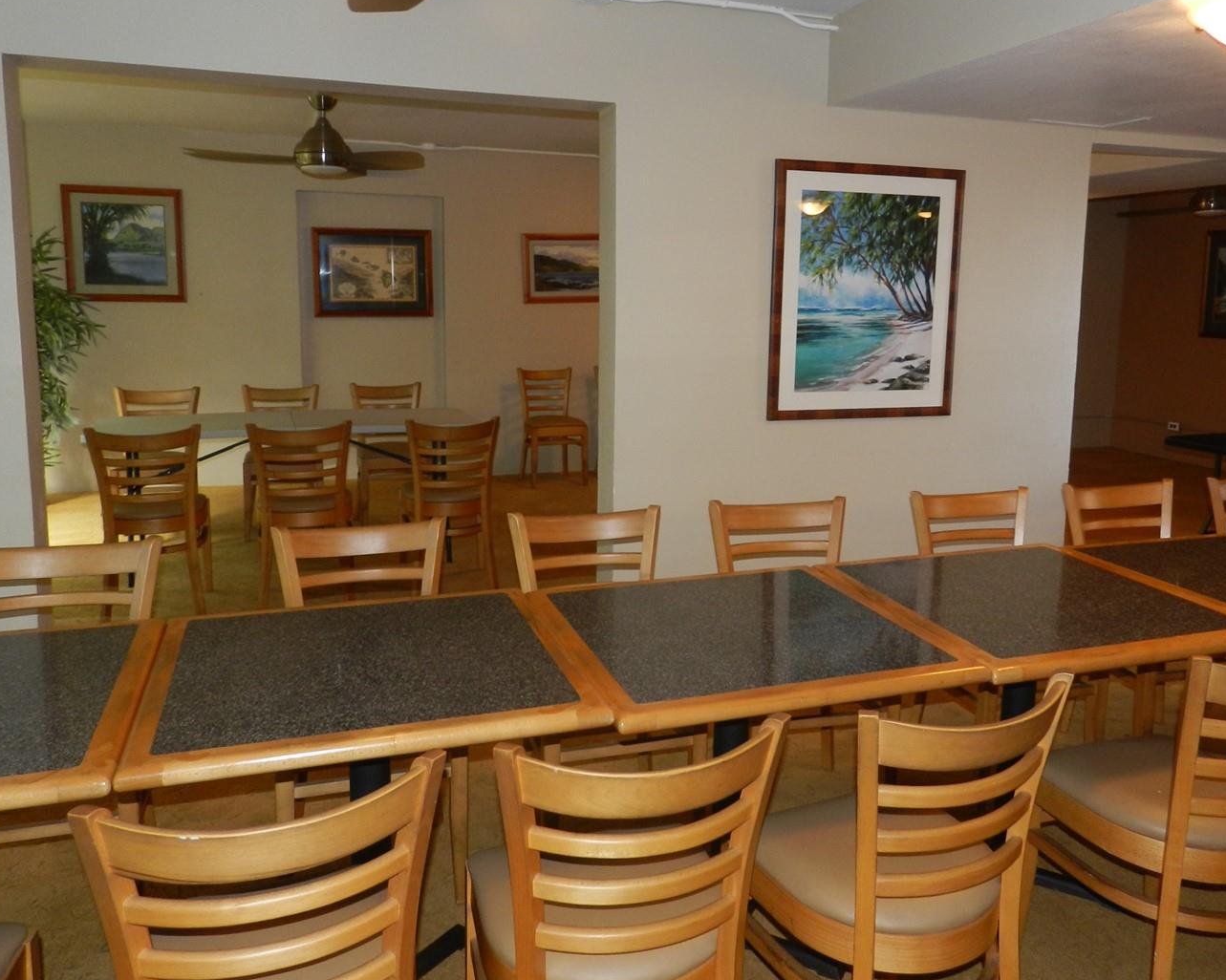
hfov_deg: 62.1
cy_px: 422
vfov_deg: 51.4
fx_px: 1016
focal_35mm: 28
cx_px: 663
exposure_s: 1/30
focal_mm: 4
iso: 200
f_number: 3.4
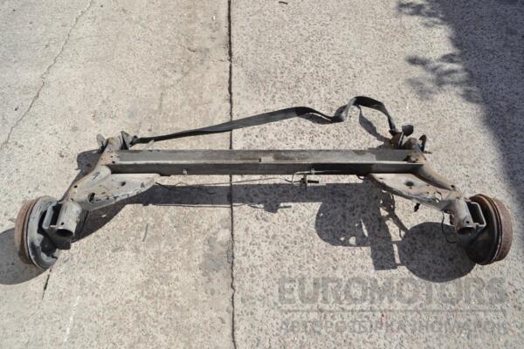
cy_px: 174
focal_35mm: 30
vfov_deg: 43.6
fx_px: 437
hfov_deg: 61.9
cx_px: 262
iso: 100
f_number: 8
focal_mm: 20
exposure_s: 1/250
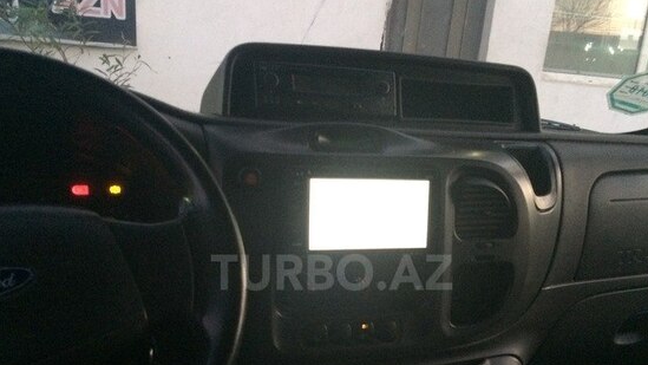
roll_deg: -5.0
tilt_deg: -18.2
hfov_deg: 52.8
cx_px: 332
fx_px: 653
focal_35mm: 38
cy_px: 272
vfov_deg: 30.7
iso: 400
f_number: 2.2
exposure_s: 1/17
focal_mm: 4.15
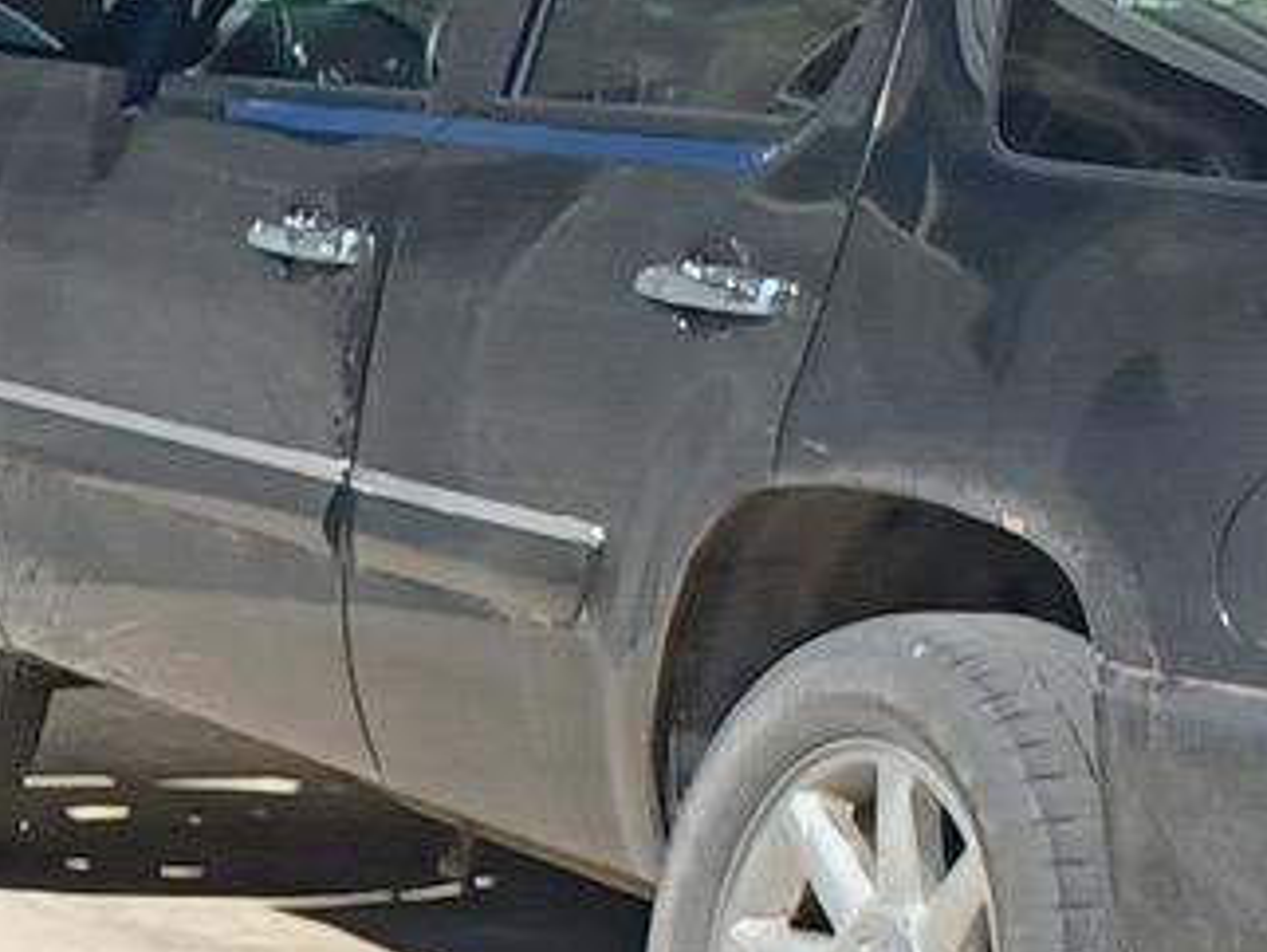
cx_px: -2475
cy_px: 1035
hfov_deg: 9.7
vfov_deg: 9.3
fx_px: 5824
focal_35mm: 159
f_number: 1.8
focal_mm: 4.6
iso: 32
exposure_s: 1/218
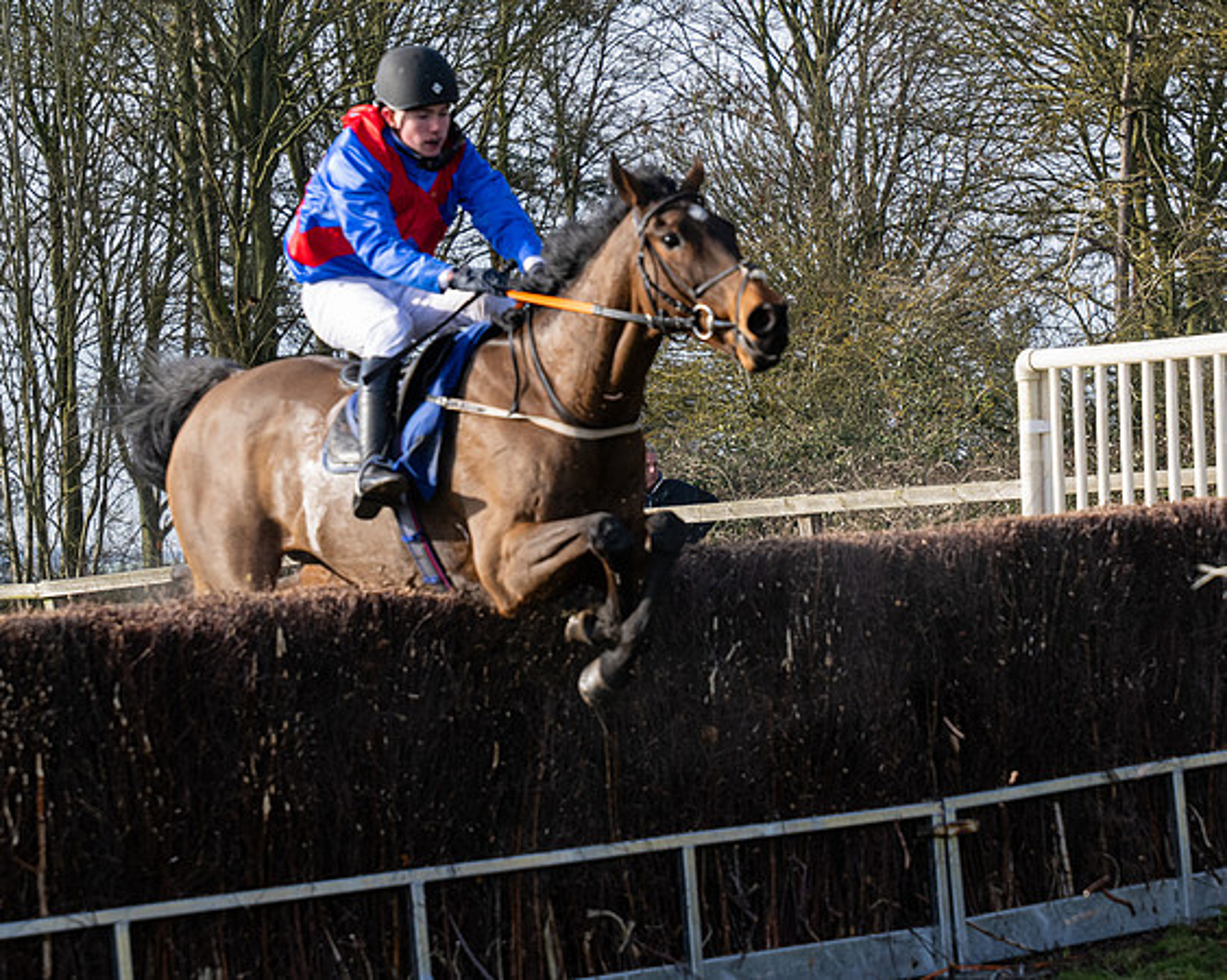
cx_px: 857
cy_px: 579
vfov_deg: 11.0
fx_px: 5070
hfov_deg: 13.8
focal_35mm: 140
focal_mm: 70
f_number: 4
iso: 400
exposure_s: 1/2000
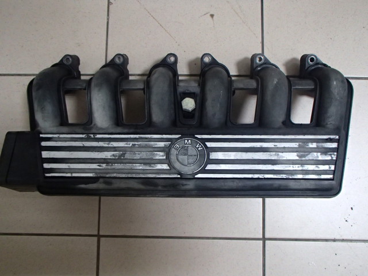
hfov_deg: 63.5
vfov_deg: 49.7
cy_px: 138
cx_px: 184
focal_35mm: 28
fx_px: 297
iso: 800
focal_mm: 5
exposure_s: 1/20
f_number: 3.9
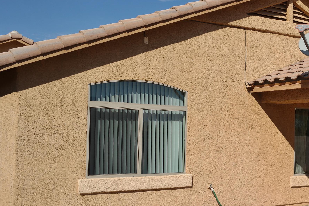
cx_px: 245
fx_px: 438
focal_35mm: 51
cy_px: 118
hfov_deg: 37.6
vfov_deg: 26.4
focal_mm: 20
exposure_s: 1/400
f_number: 8
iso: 100
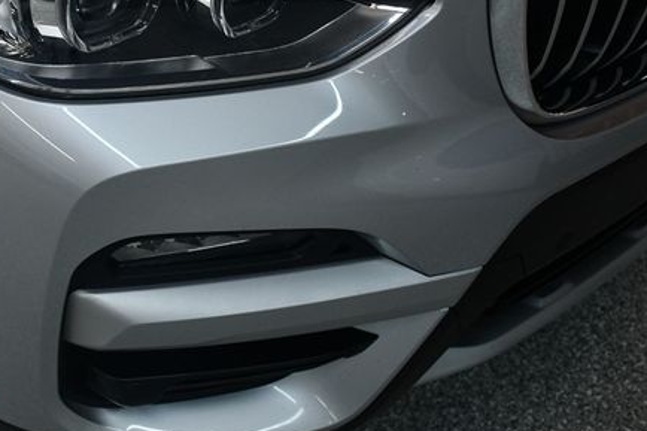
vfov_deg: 22.9
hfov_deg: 33.4
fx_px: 1060
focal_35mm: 59
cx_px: 174
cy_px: 148
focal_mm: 27
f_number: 4
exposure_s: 1/160
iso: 800
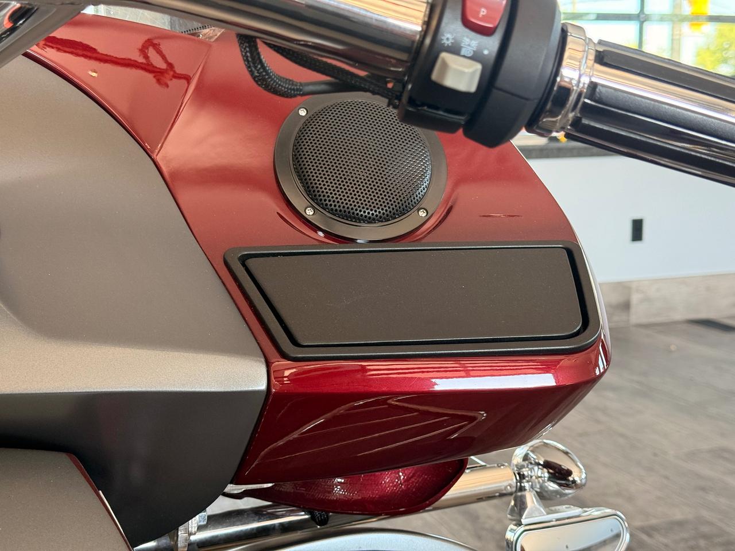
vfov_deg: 30.3
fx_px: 1019
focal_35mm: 48
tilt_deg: -8.3
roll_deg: +0.4
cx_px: 368
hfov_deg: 39.7
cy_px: 276
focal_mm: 6.76
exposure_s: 1/123
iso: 200
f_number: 1.78
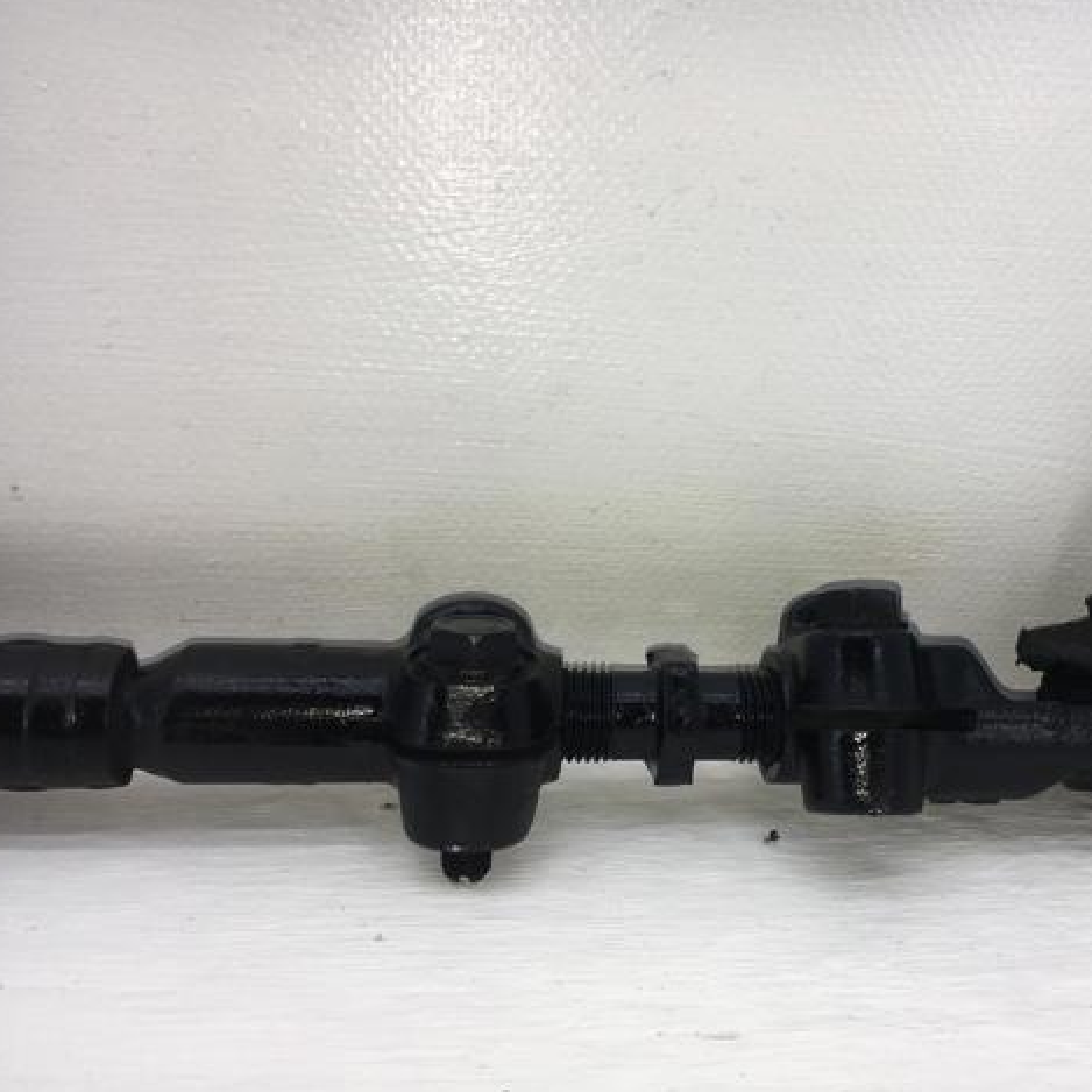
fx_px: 1249
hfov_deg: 46.8
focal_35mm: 35
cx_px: 680
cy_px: 543
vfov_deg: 47.2
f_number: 2.2
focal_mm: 4.15
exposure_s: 1/503
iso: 25
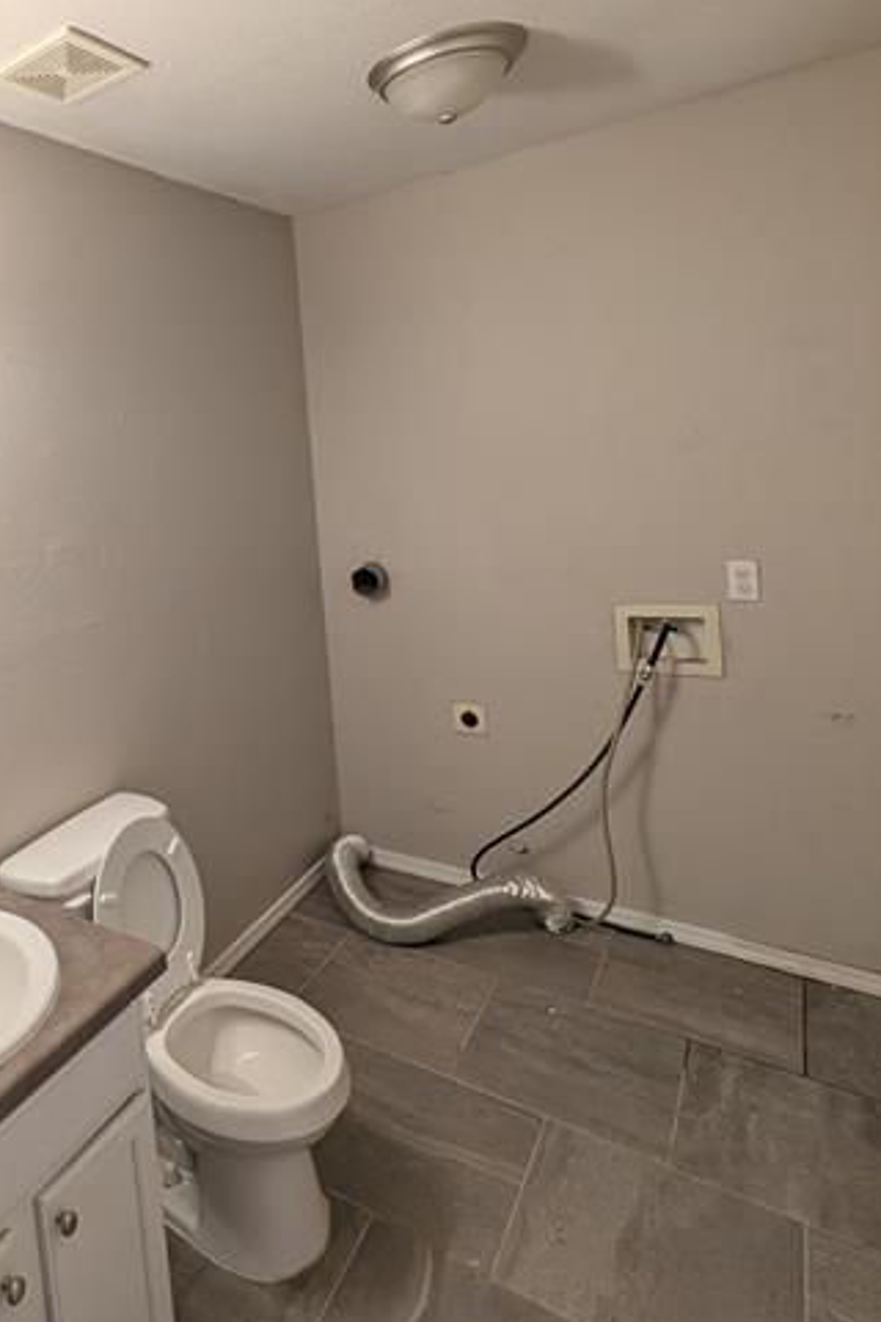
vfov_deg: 82.9
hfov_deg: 54.8
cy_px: 523
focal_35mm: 20
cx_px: 107
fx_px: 734
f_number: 1.7
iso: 58
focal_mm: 2.02
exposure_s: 1/120
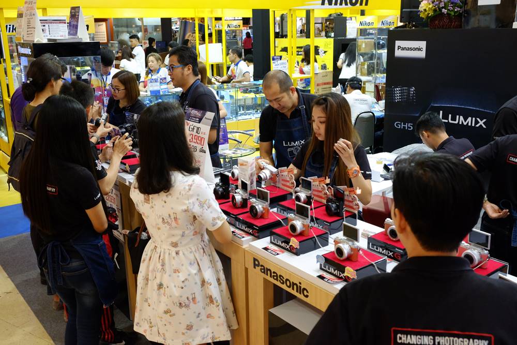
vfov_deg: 37.9
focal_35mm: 35
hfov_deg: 54.4
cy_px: 172
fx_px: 503
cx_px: 258
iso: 2500
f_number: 5.6
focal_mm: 23.3
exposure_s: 1/100
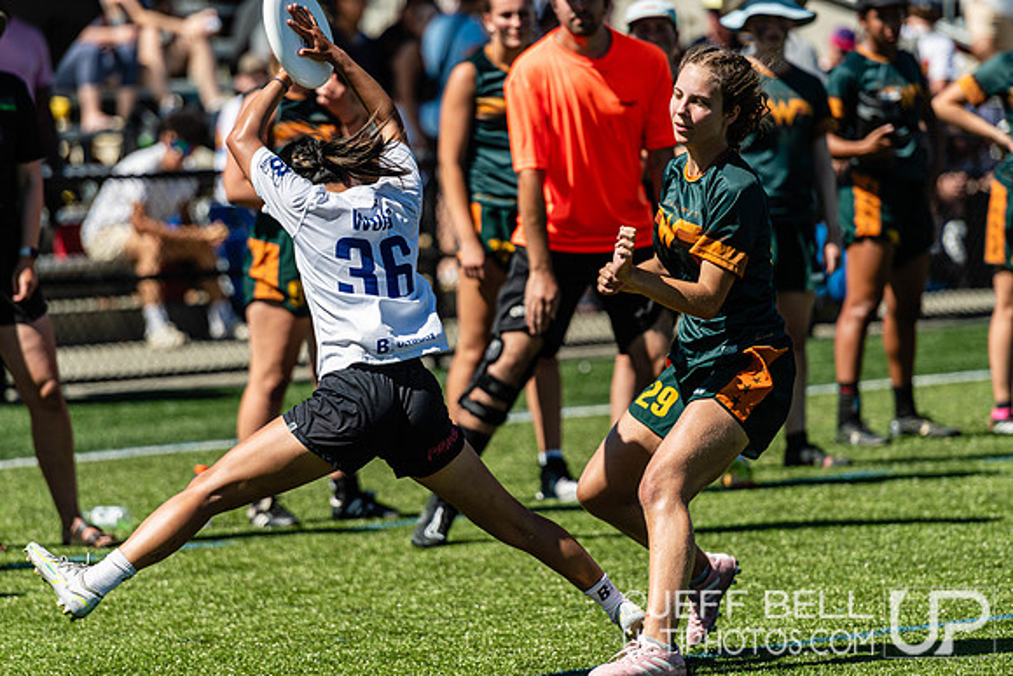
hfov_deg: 6.9
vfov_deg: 4.6
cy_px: 338
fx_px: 8443
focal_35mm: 300
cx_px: 506
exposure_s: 1/2000
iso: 100
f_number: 3.2
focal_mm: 200
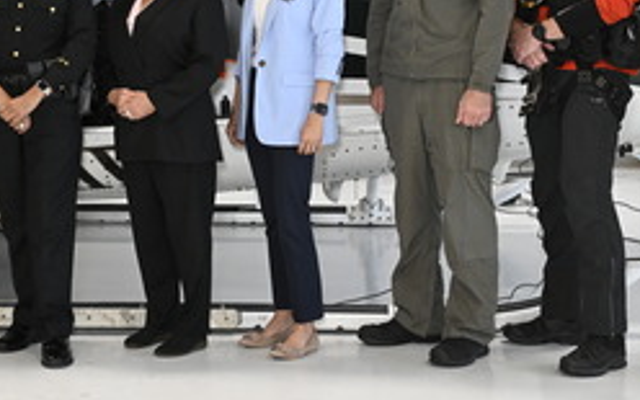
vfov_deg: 13.5
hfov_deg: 21.3
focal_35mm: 96
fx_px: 1674
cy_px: 67
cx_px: 93
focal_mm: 41
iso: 1600
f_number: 6.3
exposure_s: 1/160
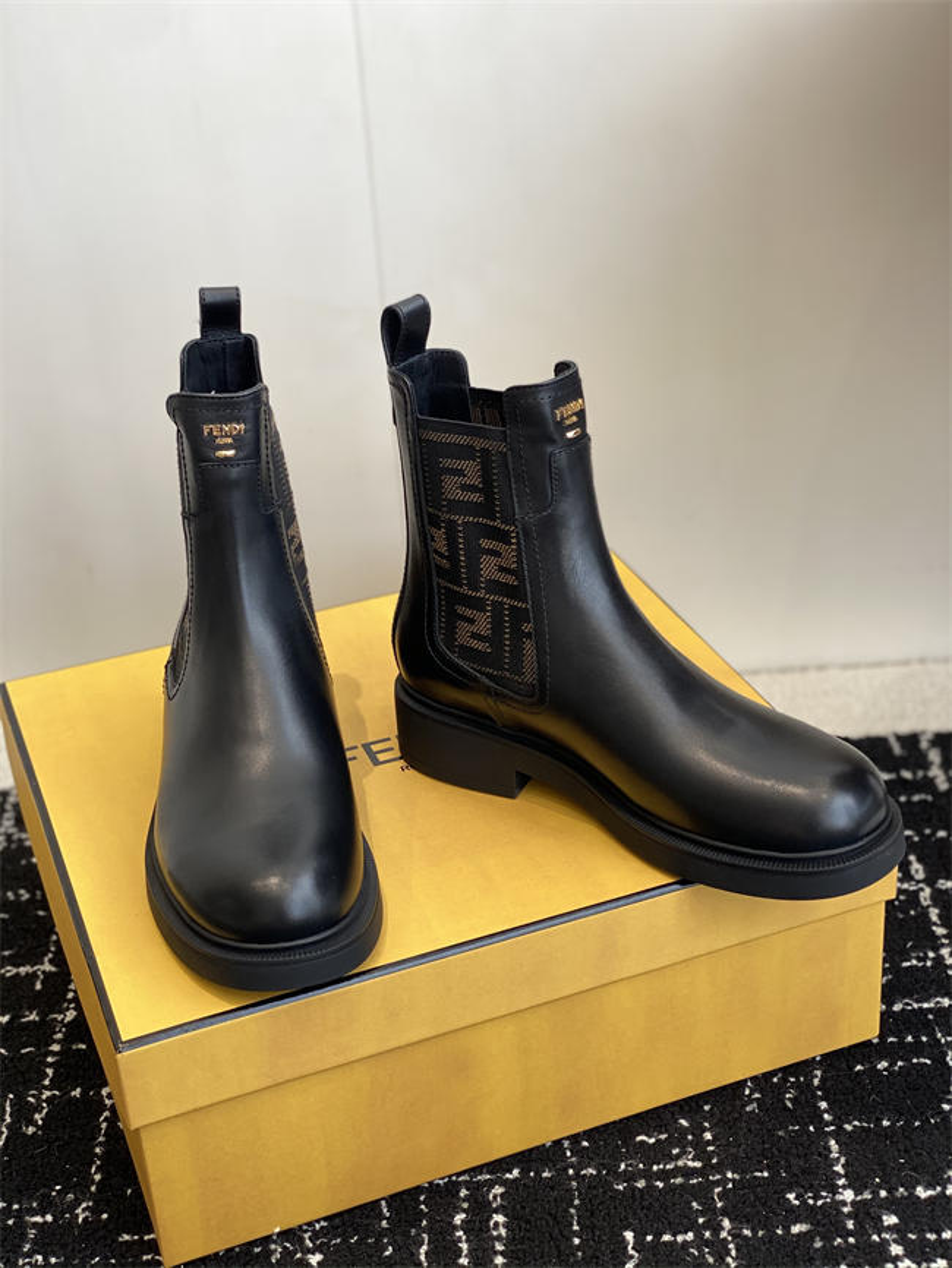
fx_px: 1906
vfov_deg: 36.8
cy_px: 634
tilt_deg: -27.8
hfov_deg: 28.0
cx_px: 476
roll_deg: +4.2
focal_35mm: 52
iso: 64
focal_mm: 6
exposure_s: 1/122
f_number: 2
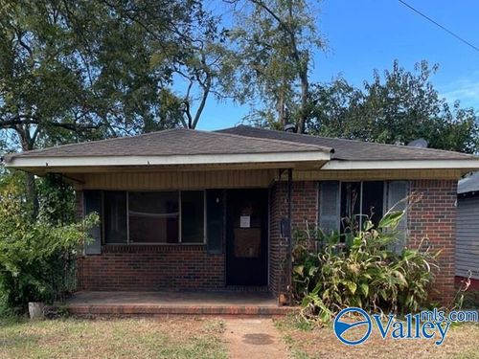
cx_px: 240
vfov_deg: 53.1
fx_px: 360
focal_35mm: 26
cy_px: 180
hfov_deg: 67.3
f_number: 1.6
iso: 32
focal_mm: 4.2
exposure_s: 1/483
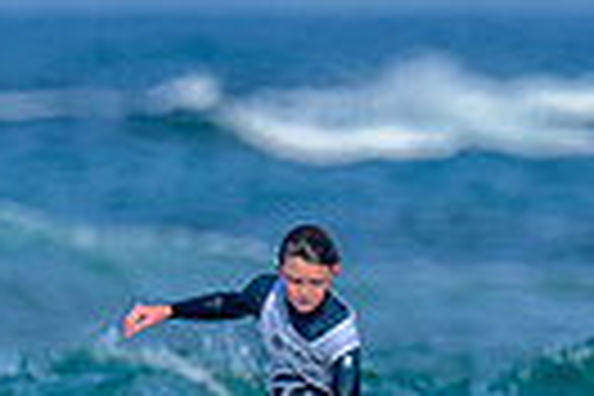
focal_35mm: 4848
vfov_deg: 0.3
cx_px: 146
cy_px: 407
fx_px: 79986
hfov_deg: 0.4
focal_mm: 800
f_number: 6.3
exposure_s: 1/2000
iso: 200
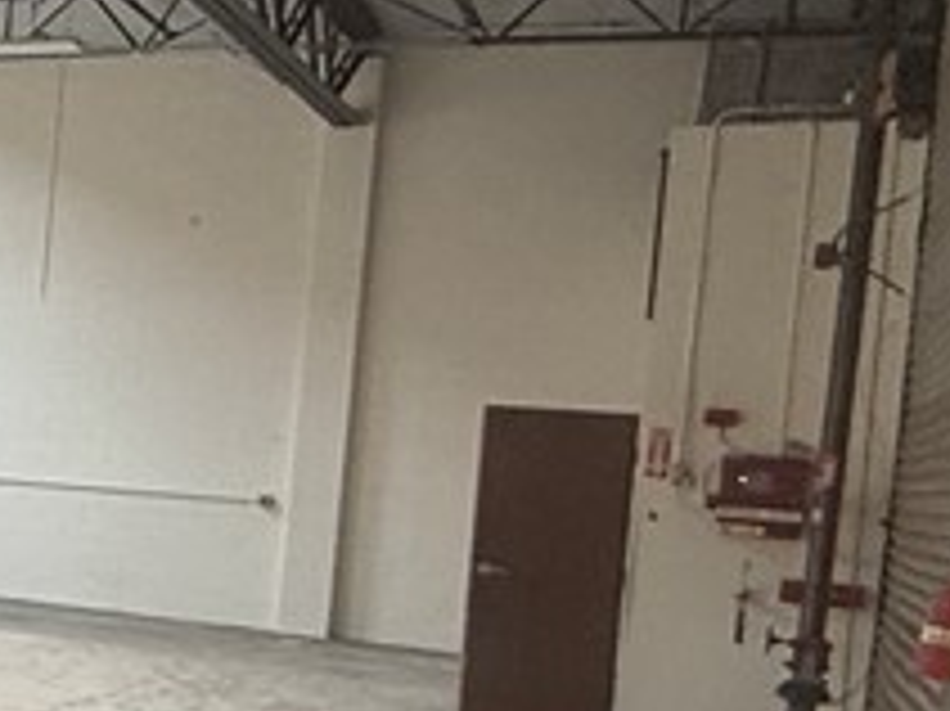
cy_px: 464
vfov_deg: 21.5
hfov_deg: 19.8
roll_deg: -5.6
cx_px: -819
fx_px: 1865
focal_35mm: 68
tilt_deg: +1.1
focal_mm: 2.22
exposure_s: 1/99
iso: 200
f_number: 2.2
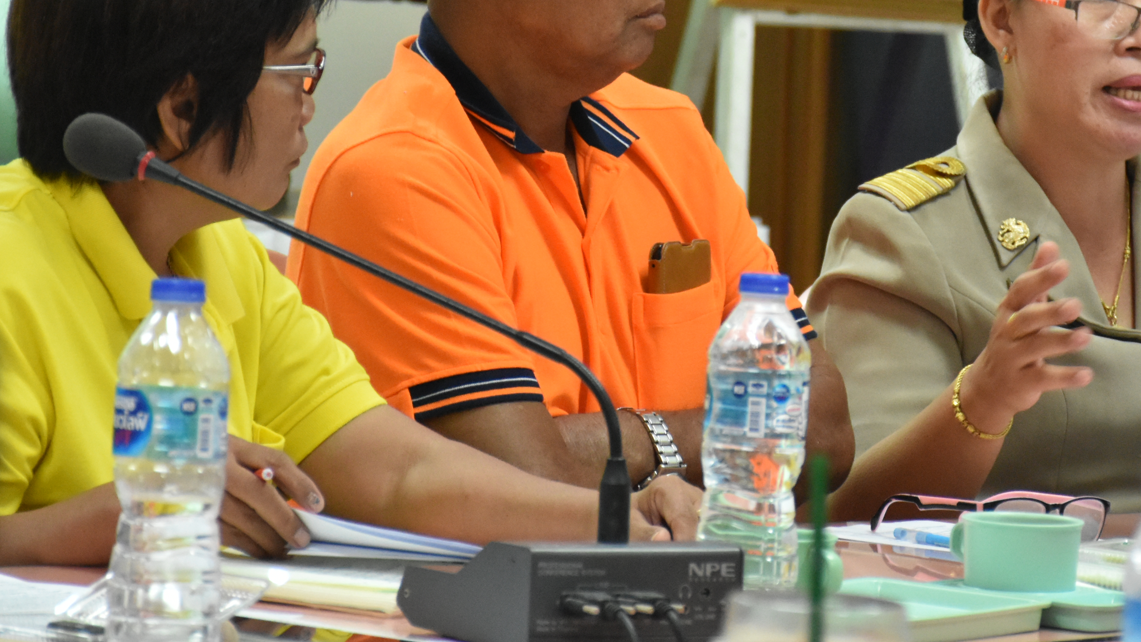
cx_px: 852
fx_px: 7226
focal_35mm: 239
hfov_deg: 9.0
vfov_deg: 5.1
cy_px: 41
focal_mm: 95
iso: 3200
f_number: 5.3
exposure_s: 1/125
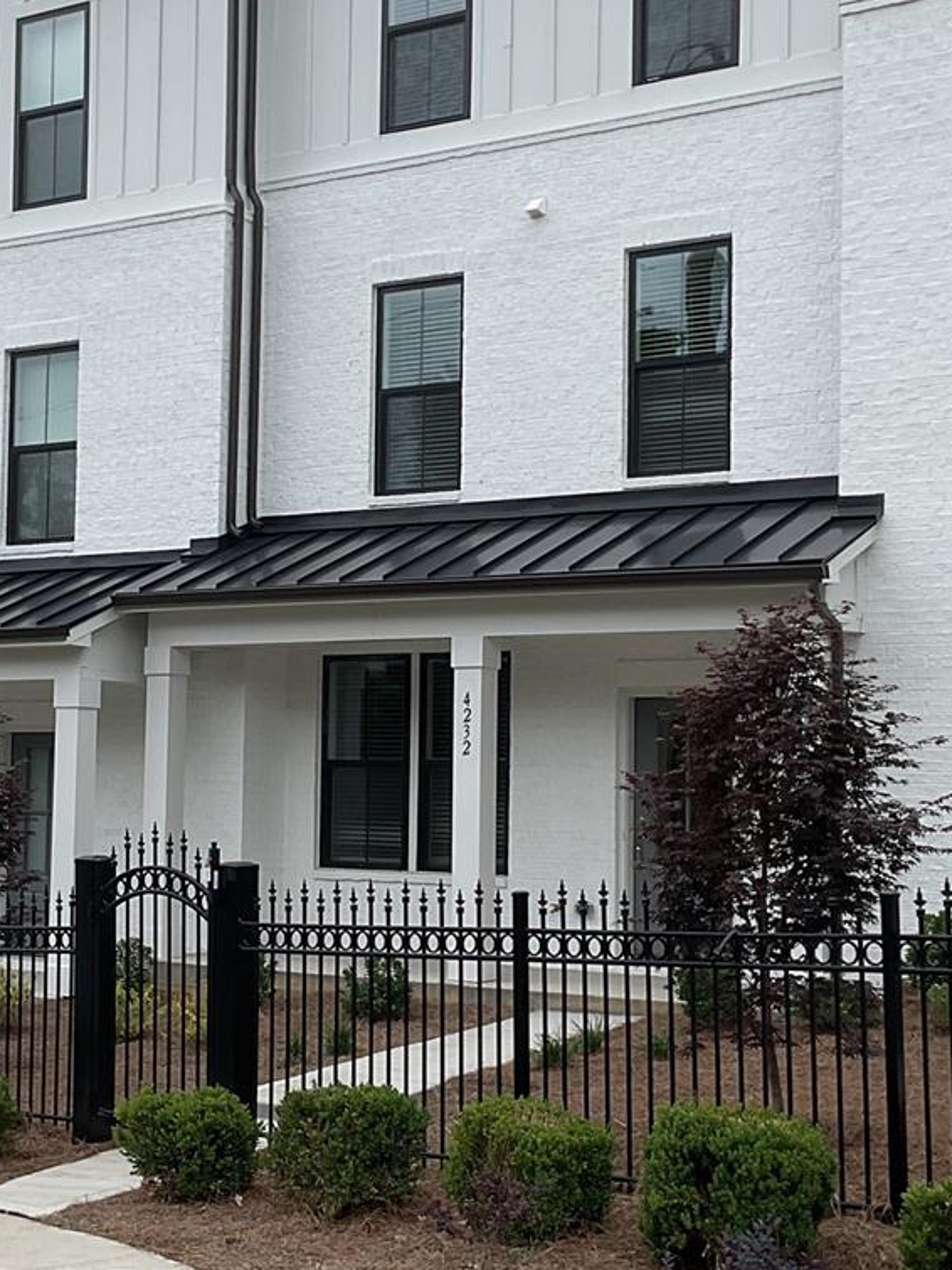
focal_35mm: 59
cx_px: 358
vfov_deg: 32.7
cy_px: 627
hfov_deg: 24.7
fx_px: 2164
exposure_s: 1/1626
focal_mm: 3
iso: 16
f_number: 1.8
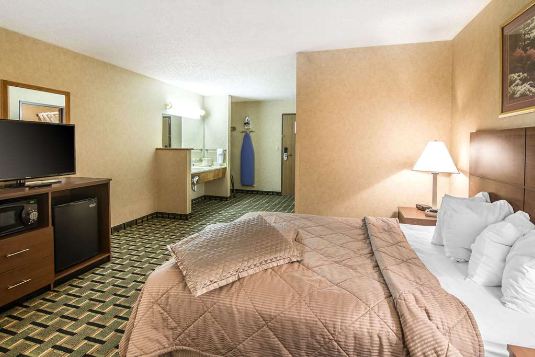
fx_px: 238
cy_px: 178
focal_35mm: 16
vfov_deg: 73.8
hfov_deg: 96.7
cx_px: 268
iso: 400
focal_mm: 16
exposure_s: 1/4
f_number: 8
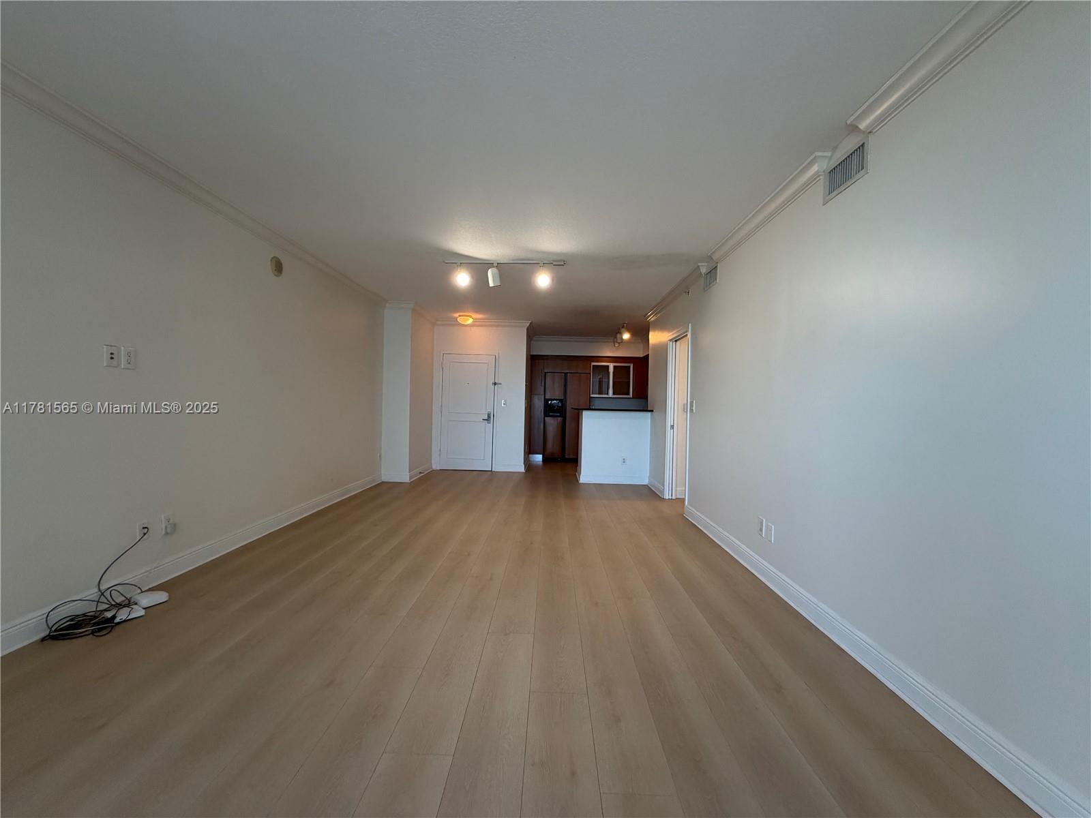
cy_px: 409
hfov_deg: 102.1
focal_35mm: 14
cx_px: 546
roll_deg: -0.4
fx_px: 441
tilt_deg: -0.1
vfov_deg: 85.7
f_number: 2.2
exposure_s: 1/120
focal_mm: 2.22
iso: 200
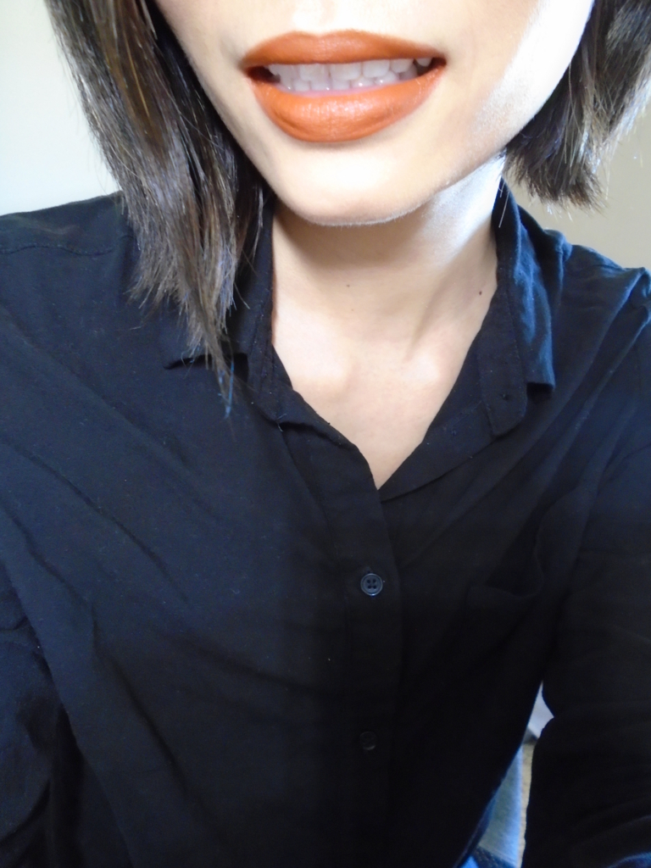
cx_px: 326
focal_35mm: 26
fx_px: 652
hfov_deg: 53.1
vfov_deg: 67.3
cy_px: 434
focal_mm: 4.6
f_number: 3.2
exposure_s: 1/6
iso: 400
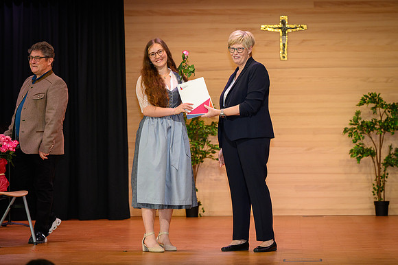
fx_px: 1365
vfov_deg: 11.1
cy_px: 123
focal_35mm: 124
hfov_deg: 16.6
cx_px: 221
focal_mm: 110
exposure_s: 1/200
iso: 2000
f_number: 5
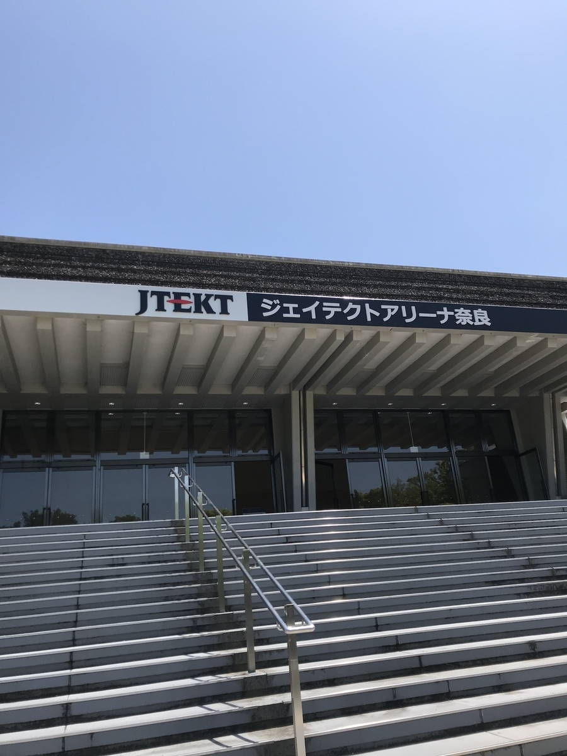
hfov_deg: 49.7
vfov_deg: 63.4
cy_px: 378
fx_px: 612
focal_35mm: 28
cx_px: 284
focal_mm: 3.99
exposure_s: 1/1773
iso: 20
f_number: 1.8
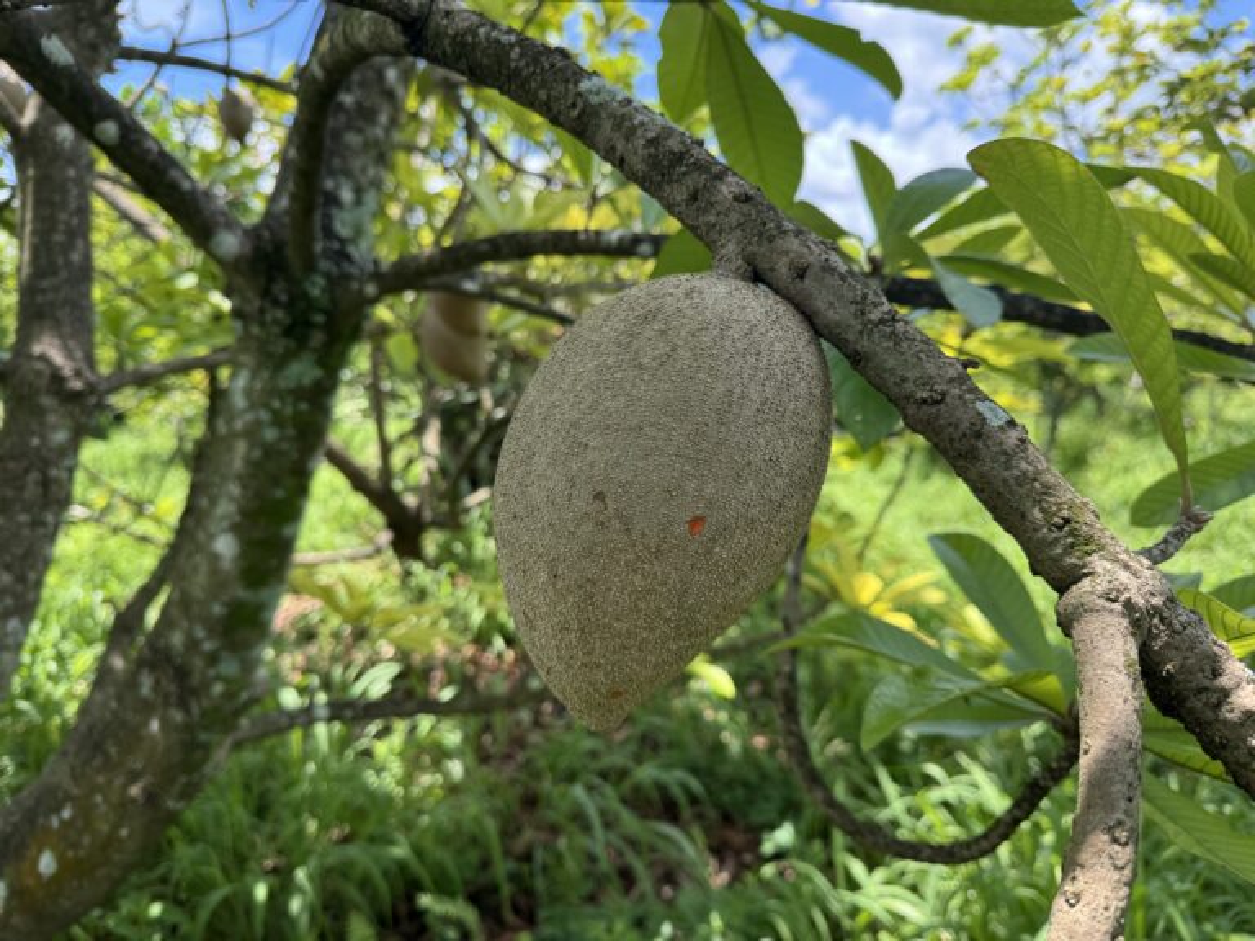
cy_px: 470
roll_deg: +1.3
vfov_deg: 56.8
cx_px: 628
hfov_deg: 71.6
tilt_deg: -7.2
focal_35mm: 24
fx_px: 870
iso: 80
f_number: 1.78
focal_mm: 6.76
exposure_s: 1/765
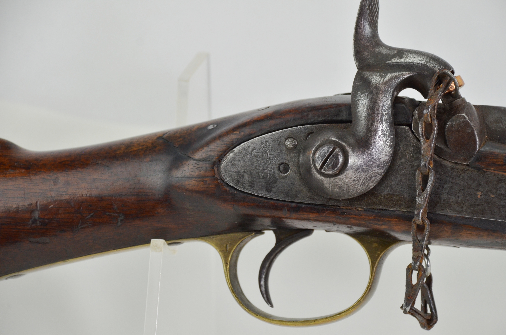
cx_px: 253
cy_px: 168
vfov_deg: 9.1
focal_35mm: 150
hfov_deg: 13.7
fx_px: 2104
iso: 800
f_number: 5.6
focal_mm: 100
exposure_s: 1/250
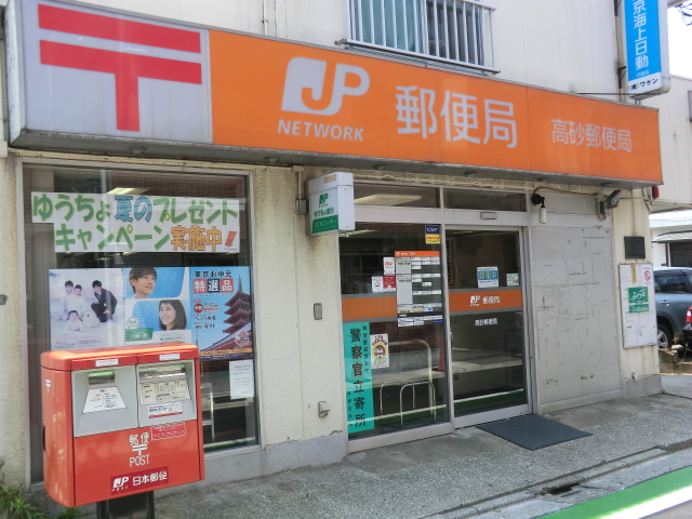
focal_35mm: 34
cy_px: 260
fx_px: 680
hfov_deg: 54.0
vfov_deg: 41.8
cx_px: 346
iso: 80
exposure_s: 1/250
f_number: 3.6
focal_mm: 6.1
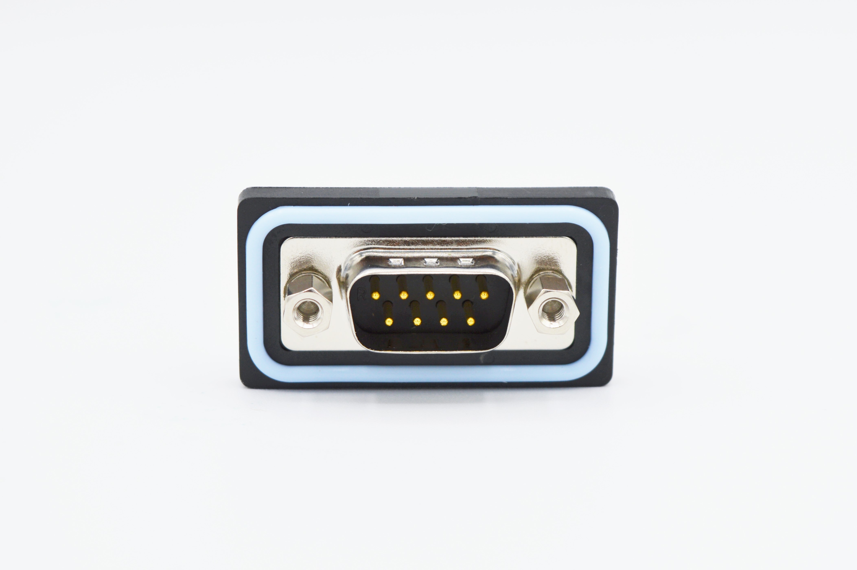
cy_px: 285
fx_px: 1784
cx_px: 428
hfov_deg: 27.0
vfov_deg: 18.1
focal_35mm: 75
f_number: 8
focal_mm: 50
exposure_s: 1/250
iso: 100
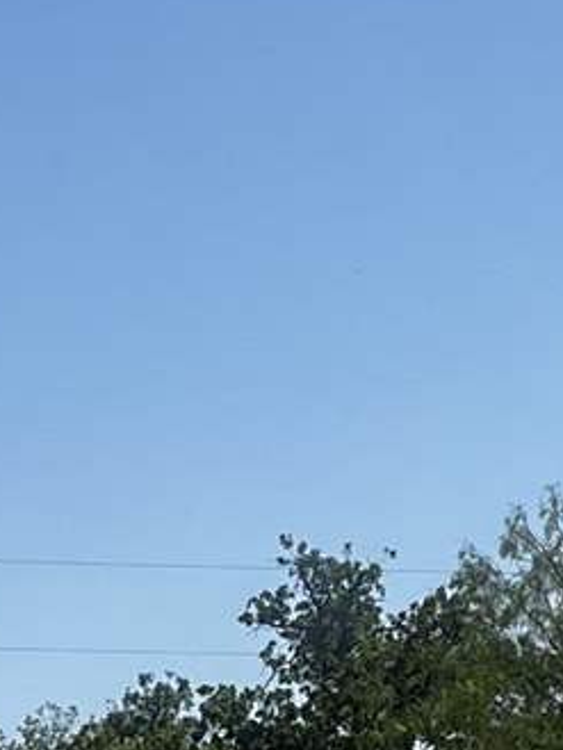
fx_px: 3944
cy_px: 1391
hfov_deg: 8.2
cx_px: 403
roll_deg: -1.0
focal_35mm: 182
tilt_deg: -7.3
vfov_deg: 10.2
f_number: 1.6
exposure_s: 1/5556
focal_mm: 5.1
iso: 50
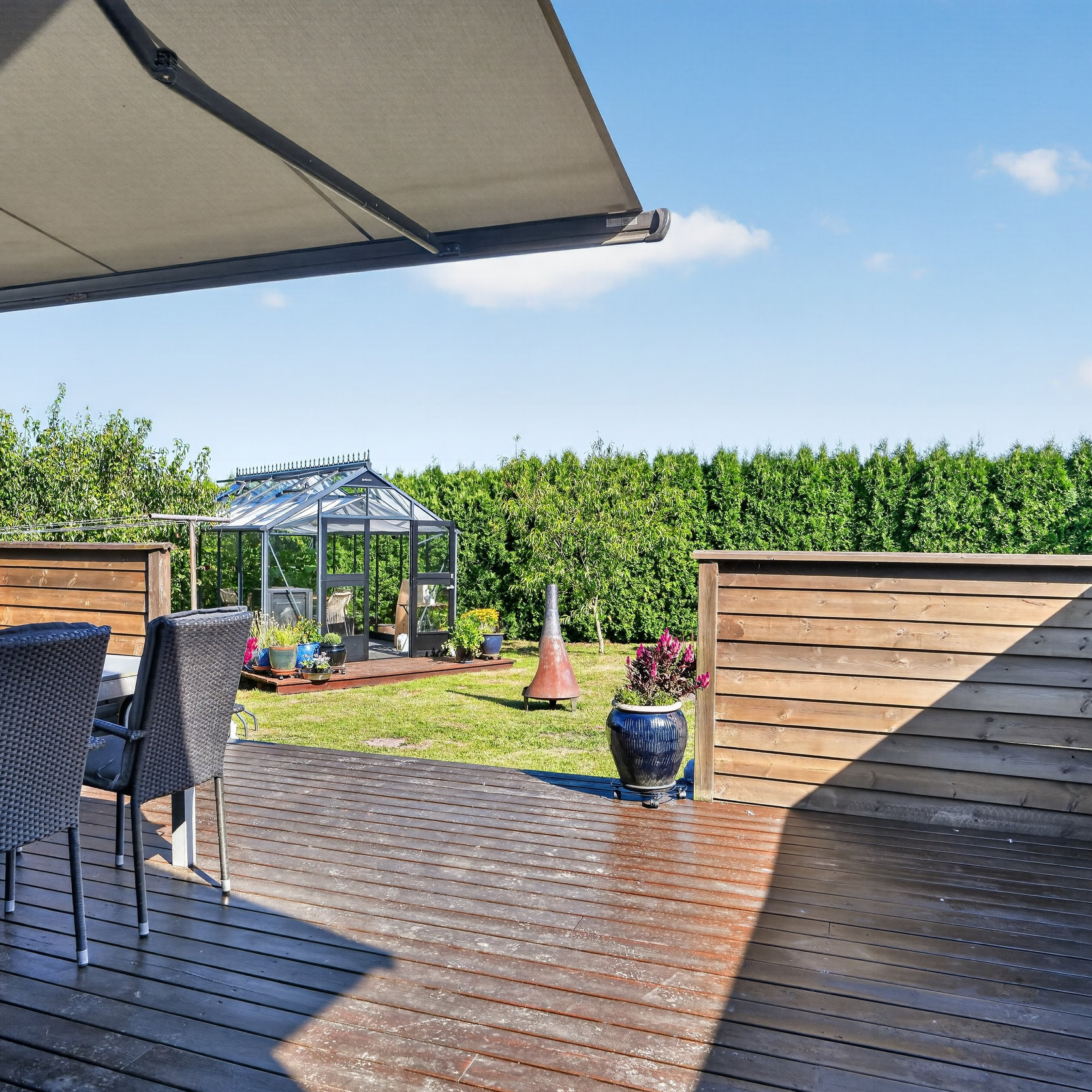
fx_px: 928
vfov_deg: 60.9
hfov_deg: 60.8
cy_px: 555
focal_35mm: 26
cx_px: 483
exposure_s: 1/100
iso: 400
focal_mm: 20
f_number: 8
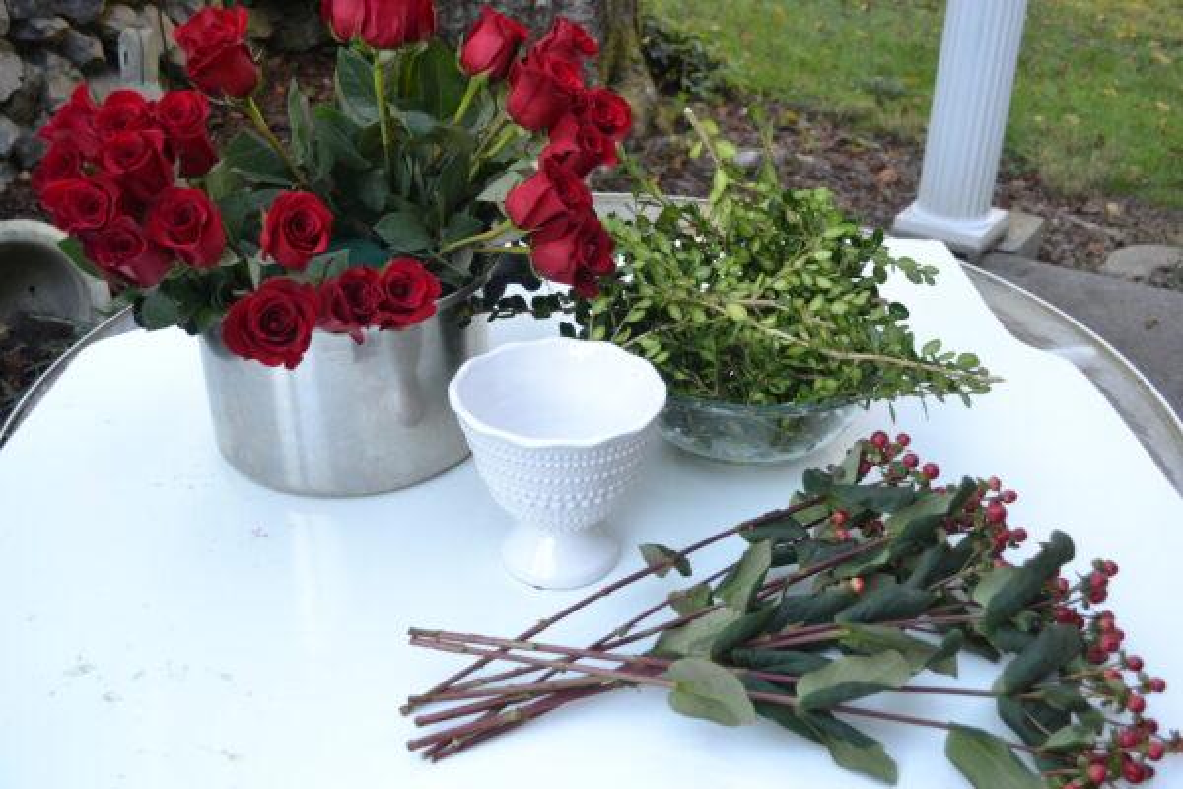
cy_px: 394
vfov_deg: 36.9
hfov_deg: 53.1
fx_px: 1183
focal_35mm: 36
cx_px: 592
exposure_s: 1/80
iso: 400
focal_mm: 24
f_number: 4.2
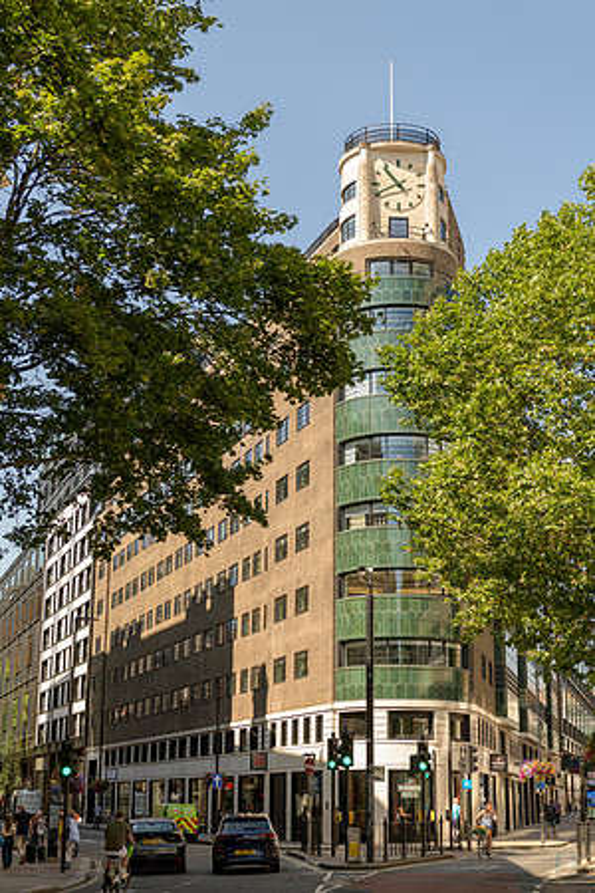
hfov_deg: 24.6
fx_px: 1363
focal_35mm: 55
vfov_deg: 36.2
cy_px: 446
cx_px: 298
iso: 64
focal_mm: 55
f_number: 5
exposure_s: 1/160
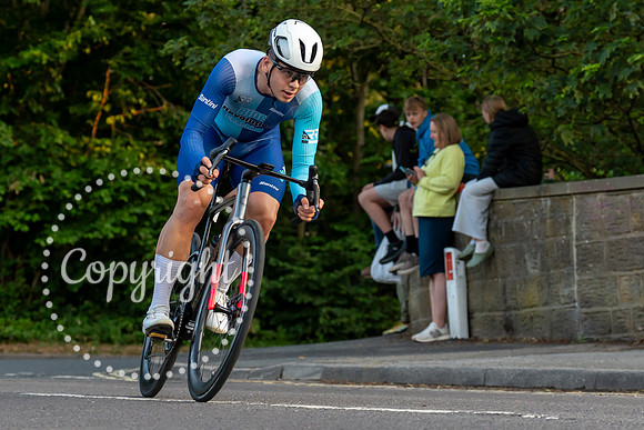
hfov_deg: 15.6
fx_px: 2348
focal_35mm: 131
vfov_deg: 10.5
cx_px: 263
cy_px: 228
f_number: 3.5
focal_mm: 70
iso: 1000
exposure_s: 1/800
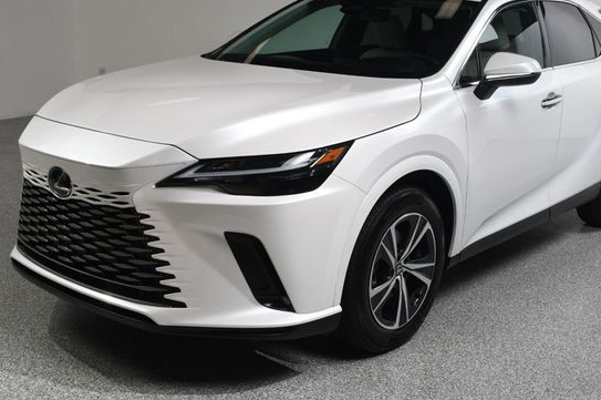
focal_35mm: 46
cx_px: 344
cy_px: 177
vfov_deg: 29.2
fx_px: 767
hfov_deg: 42.7
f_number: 13
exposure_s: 1/160
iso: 100
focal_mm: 26
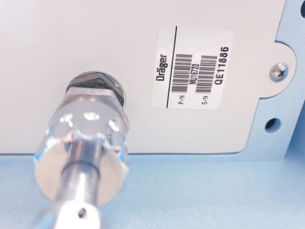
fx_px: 229
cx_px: 152
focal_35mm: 26
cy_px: 114
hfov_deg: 67.3
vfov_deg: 53.1
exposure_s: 1/25
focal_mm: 4.3
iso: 250
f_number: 1.5
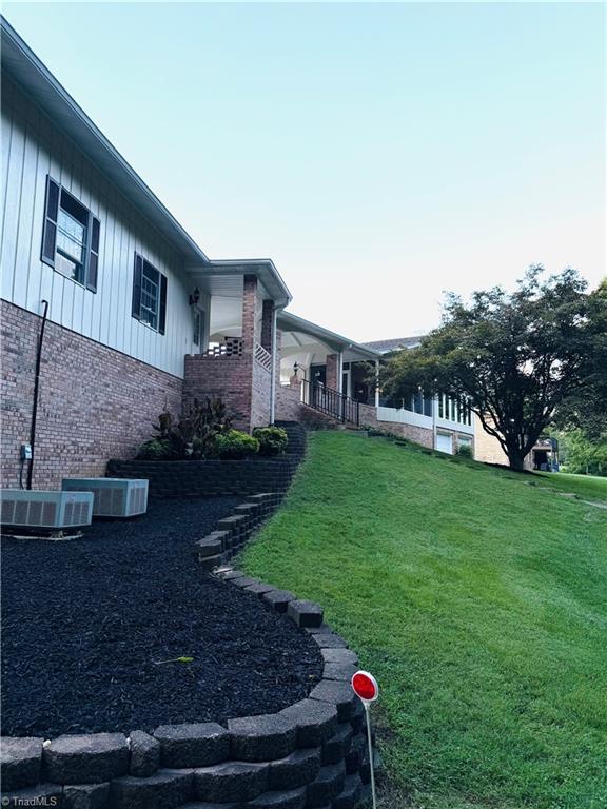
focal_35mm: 24
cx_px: 304
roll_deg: -1.1
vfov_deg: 71.6
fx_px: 561
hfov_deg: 56.8
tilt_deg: +7.0
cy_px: 404
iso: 80
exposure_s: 1/637
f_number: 1.78
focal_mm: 6.76
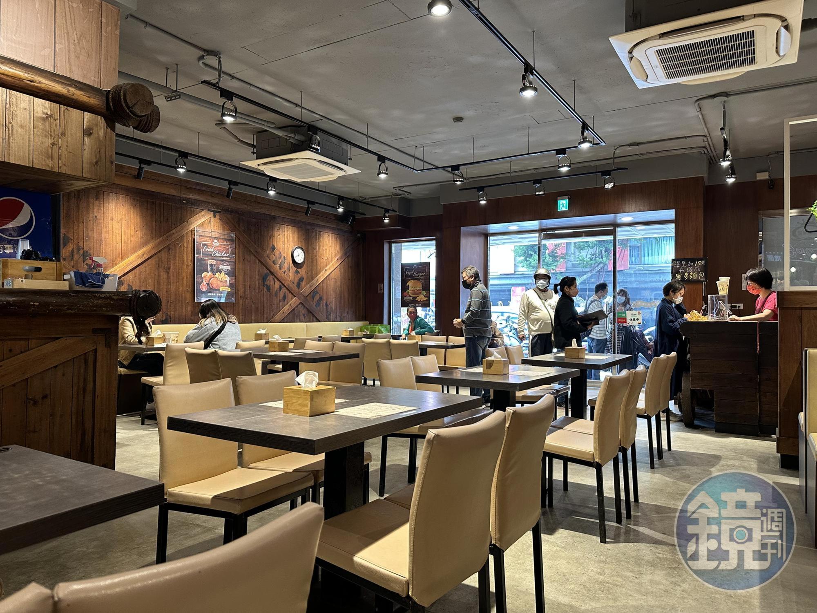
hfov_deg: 71.6
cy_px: 306
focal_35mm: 24
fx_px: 566
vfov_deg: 56.8
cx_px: 408
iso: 200
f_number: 1.78
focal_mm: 6.86
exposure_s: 1/60
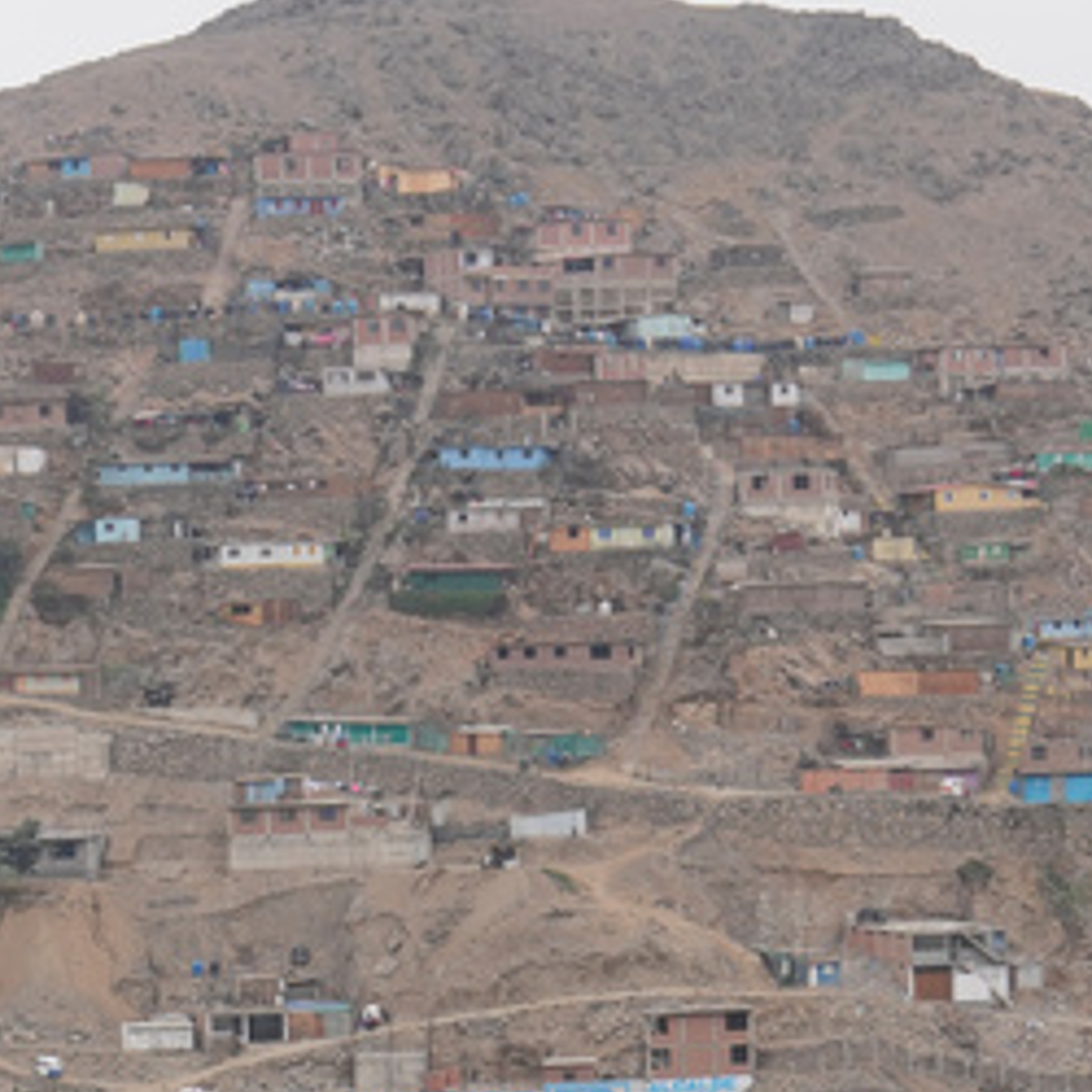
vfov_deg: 11.2
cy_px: 1385
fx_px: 5461
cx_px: 170
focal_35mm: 153
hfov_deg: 11.4
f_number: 3.5
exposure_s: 1/640
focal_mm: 44
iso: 400
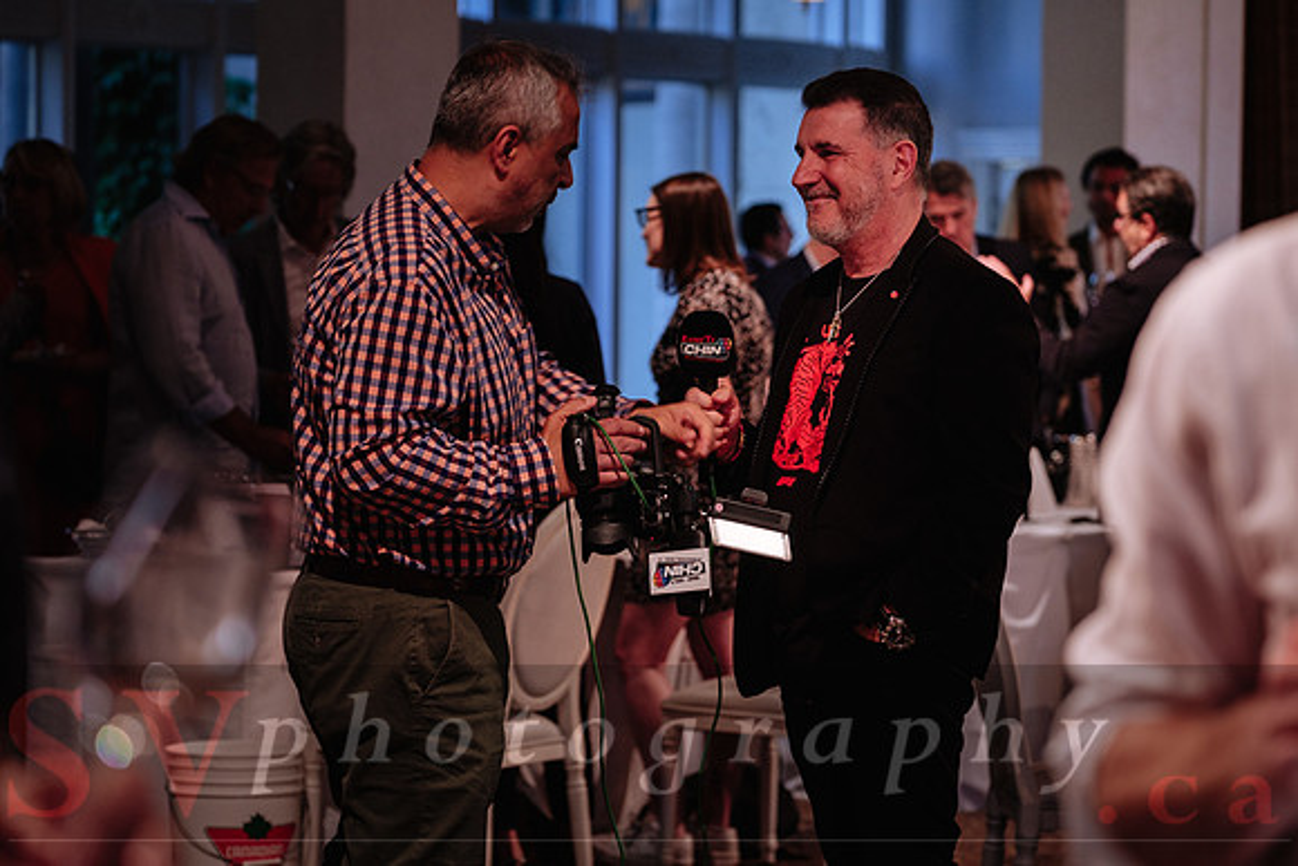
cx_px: 735
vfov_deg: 10.8
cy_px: 400
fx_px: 4573
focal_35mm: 127
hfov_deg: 16.2
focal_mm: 74.4
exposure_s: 1/60
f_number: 2.8
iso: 200
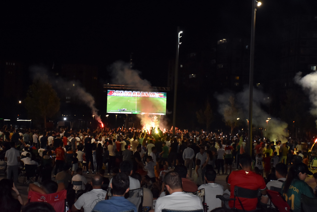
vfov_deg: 20.2
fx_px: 594
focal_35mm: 68
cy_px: 106
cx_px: 158
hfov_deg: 29.9
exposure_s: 1/125
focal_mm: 45
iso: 2000
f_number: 4.5
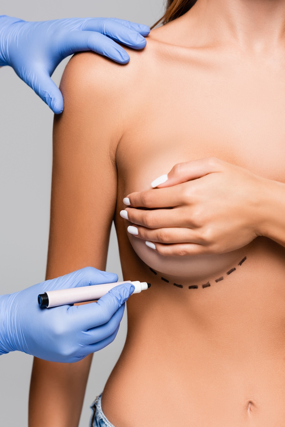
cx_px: 142
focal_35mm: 85
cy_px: 214
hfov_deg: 16.1
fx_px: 1009
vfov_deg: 23.9
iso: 125
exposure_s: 1/160
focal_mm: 85
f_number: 5
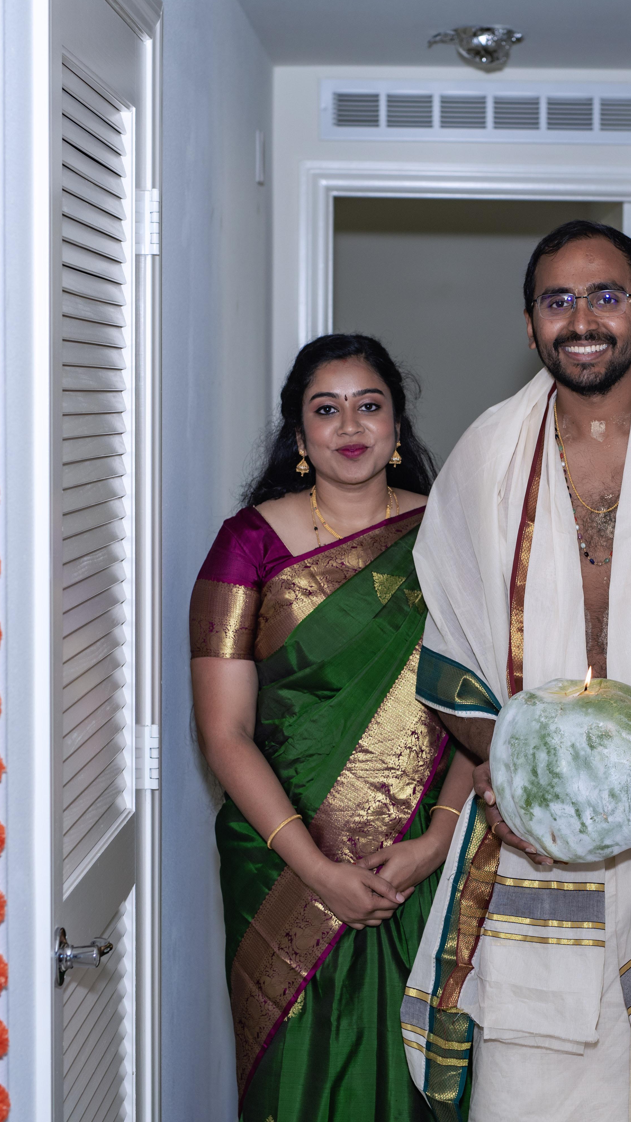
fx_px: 2350
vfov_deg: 26.9
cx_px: 514
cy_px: 562
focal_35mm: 79
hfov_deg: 15.2
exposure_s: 1/200
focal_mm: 50
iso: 160
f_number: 4
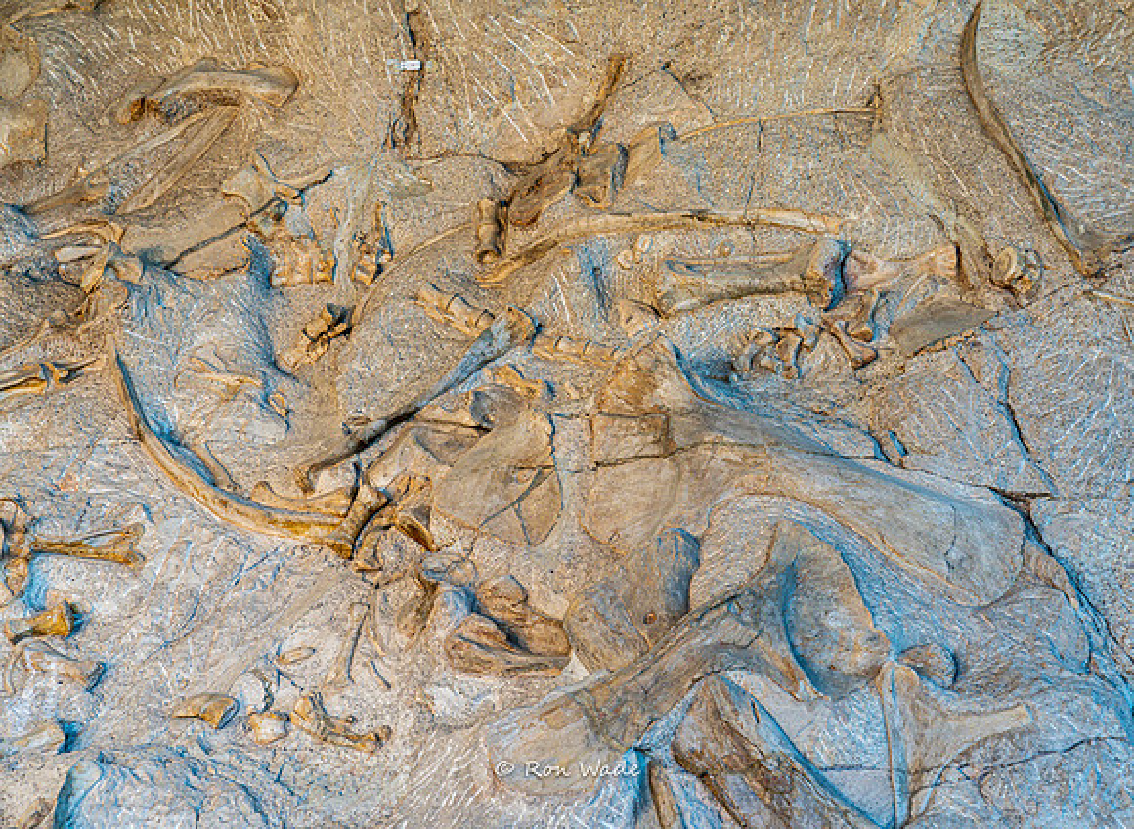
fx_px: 2418
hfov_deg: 26.4
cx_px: 622
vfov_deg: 19.5
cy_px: 414
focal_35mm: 74
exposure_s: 1/160
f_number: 4
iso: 640
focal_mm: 70
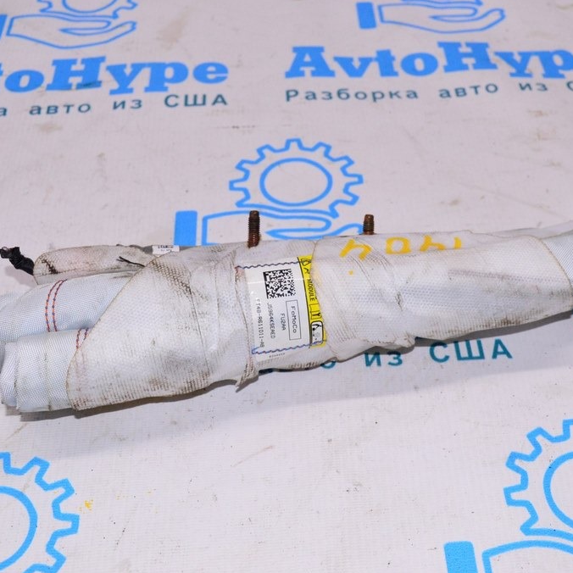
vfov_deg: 31.6
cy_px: 287
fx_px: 1011
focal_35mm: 54
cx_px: 339
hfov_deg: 31.6
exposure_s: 1/200
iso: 1600
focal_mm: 28
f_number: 8
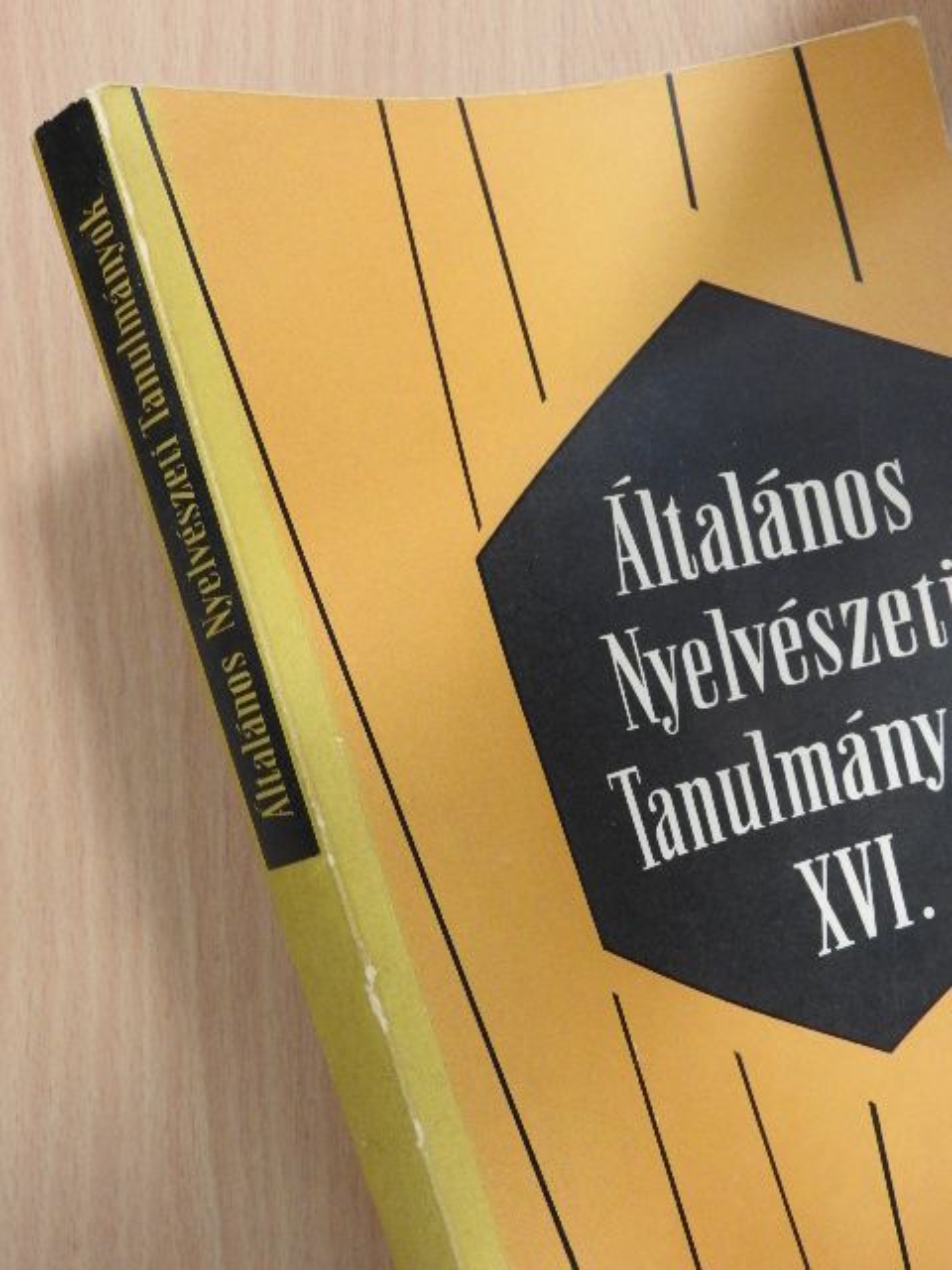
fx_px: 1650
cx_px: 476
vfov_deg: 42.1
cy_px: 635
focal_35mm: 45
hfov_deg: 32.2
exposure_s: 1/8
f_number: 4
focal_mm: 8.1
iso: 640
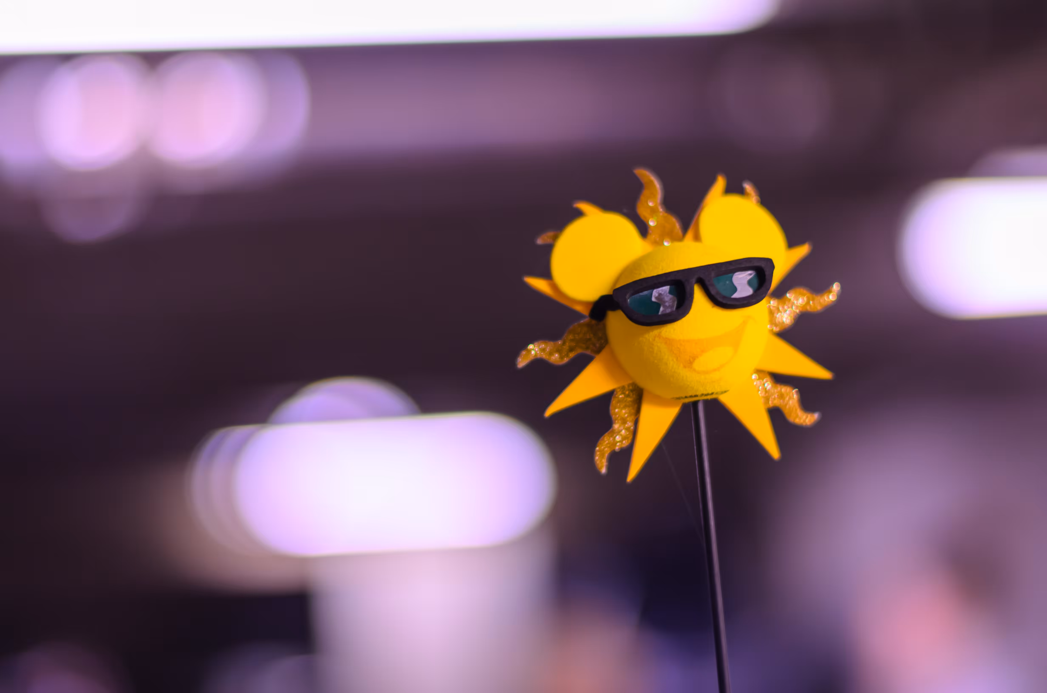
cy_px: 346
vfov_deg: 18.1
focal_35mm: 75
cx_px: 524
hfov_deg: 27.0
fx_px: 2177
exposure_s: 1/60
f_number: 1.4
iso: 100
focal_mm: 50
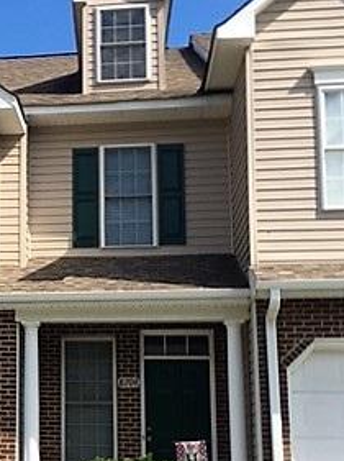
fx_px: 877
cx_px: -14
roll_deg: -0.8
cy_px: 311
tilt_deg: +10.2
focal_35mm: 66
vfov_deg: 29.2
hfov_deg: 21.3
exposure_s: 1/1304
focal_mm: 4.15
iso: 25
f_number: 2.2
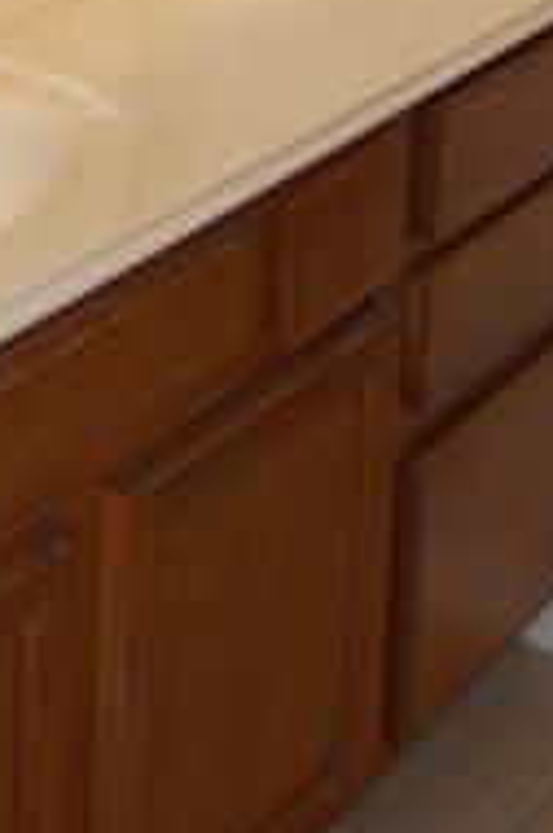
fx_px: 2521
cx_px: 9
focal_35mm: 109
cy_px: -559
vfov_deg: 16.4
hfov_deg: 12.4
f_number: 3.5
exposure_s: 1/60
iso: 400
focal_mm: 18
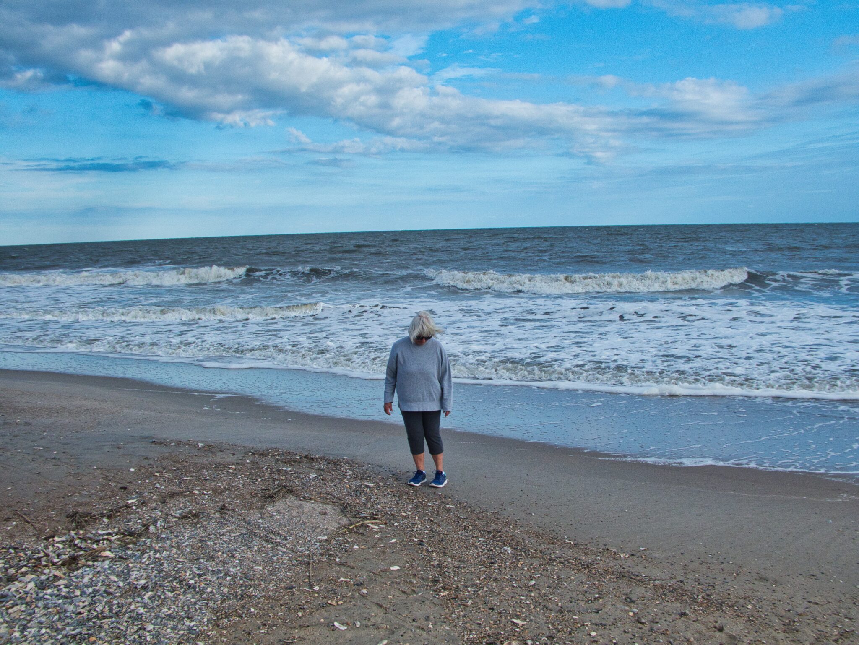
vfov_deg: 40.7
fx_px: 869
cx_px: 430
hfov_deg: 52.6
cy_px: 322
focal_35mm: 35
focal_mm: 6.3
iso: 80
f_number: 4
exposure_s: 1/1000
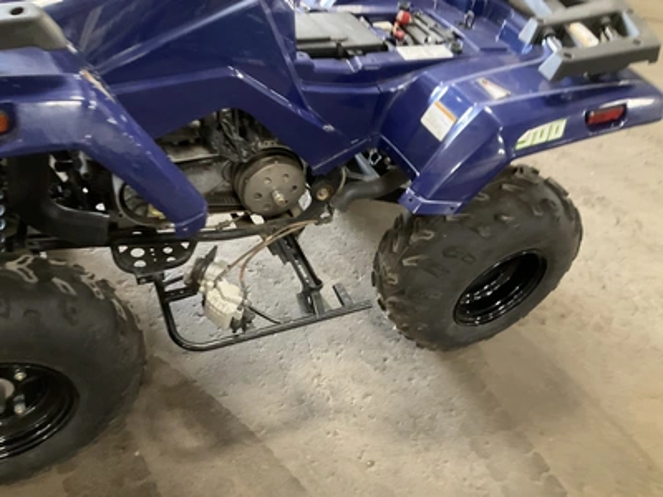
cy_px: 248
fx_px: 555
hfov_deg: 61.7
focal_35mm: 29
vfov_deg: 48.2
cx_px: 332
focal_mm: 3
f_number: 1.8
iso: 250
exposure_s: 1/30
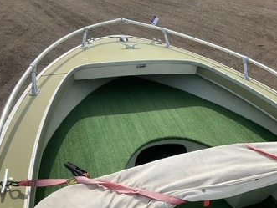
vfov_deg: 40.7
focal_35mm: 35
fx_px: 280
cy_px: 97
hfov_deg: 52.5
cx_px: 155
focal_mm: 3
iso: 25
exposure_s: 1/2427
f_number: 1.8
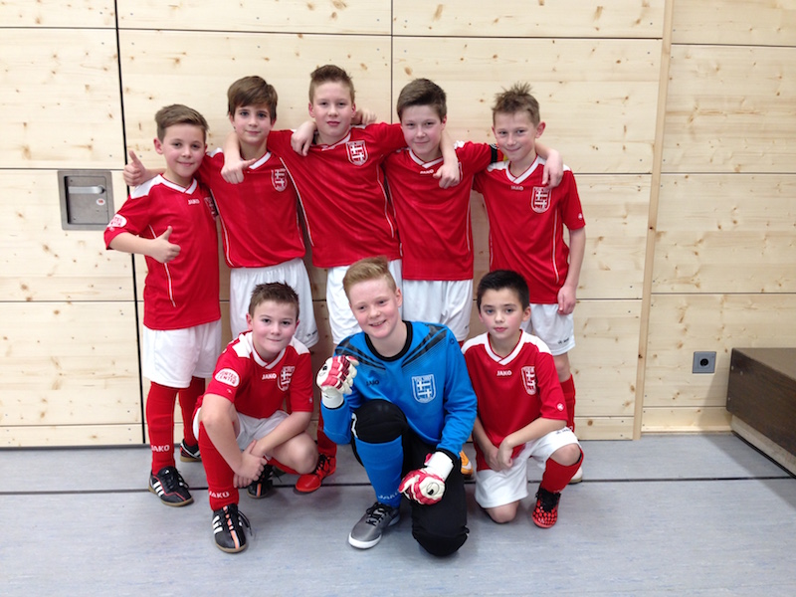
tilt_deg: -10.2
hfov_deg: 55.4
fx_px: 759
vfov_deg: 42.9
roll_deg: -0.3
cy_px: 298
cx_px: 398
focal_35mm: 33
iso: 80
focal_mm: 4.12
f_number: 2.4
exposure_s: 1/20
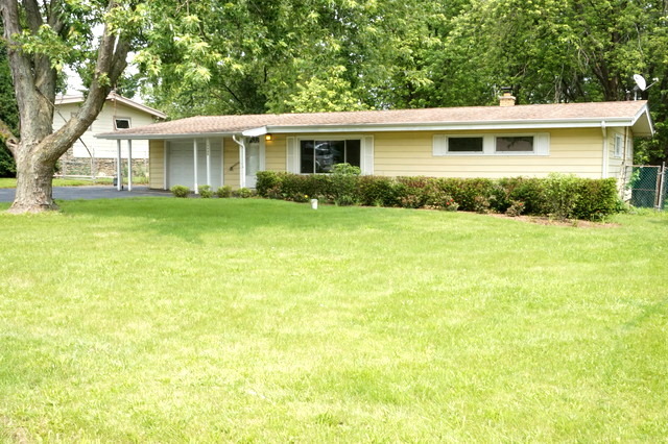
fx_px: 668
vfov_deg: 36.8
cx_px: 334
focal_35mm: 36
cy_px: 222
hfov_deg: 53.2
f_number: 22
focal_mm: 24
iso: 800
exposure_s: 1/60
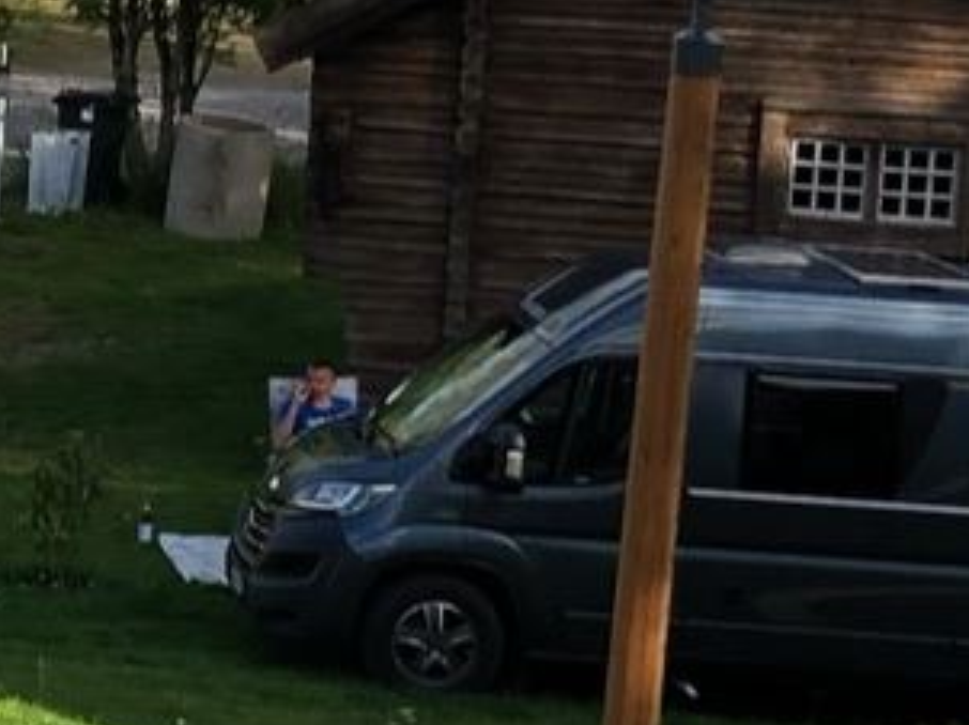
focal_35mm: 190
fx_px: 5314
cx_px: -788
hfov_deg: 9.9
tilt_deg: -10.0
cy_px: 253
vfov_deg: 7.8
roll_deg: -2.2
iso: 20
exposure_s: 1/1200
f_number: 1.8
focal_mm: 4
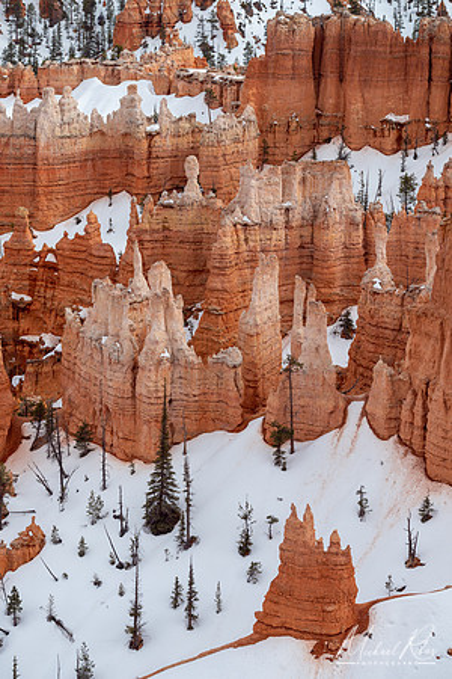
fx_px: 2260
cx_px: 226
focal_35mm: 120
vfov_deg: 17.1
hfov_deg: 11.4
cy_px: 340
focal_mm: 120
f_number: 8
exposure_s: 1/250
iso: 64
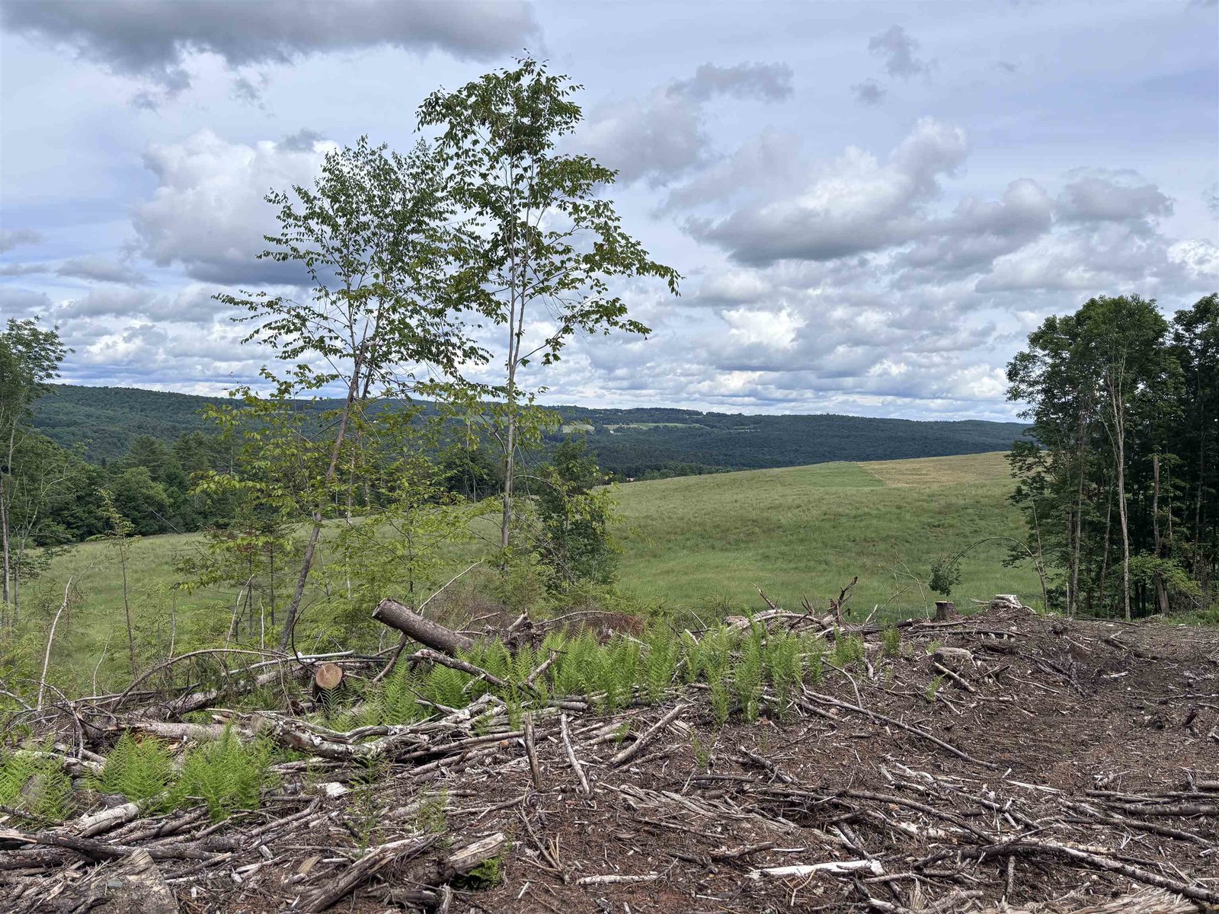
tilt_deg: -2.8
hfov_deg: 67.3
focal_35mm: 26
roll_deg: -1.3
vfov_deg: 53.1
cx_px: 610
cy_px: 457
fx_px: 916
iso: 50
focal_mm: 5.96
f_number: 1.6
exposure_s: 1/4082
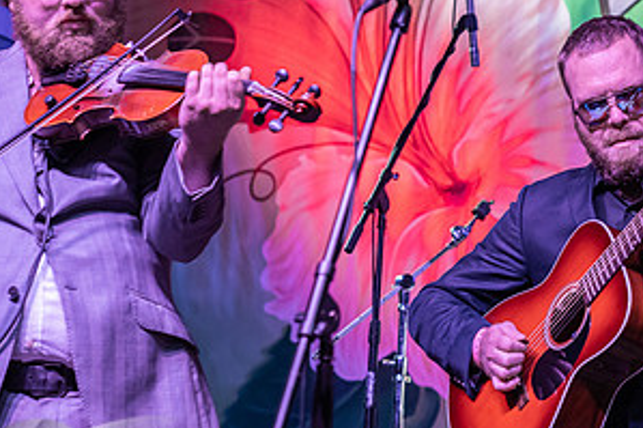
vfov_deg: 8.3
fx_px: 2945
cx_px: 596
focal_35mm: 165
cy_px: 137
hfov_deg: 12.4
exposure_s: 1/160
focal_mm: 85
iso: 2000
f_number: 4.5
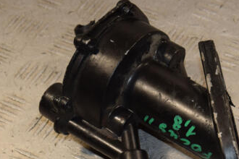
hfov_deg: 13.0
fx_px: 1049
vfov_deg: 8.7
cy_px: 119
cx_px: 150
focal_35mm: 158
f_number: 7.1
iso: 800
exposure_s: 1/200
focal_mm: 58
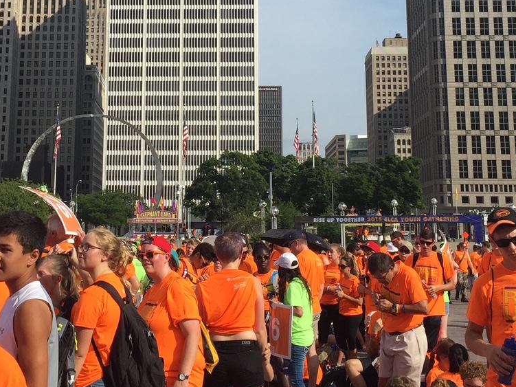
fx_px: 939
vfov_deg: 22.8
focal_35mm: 63
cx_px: 207
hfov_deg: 30.6
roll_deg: -1.4
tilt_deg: +10.0
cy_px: 55
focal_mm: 4.15
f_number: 2.2
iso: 32
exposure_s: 1/2475
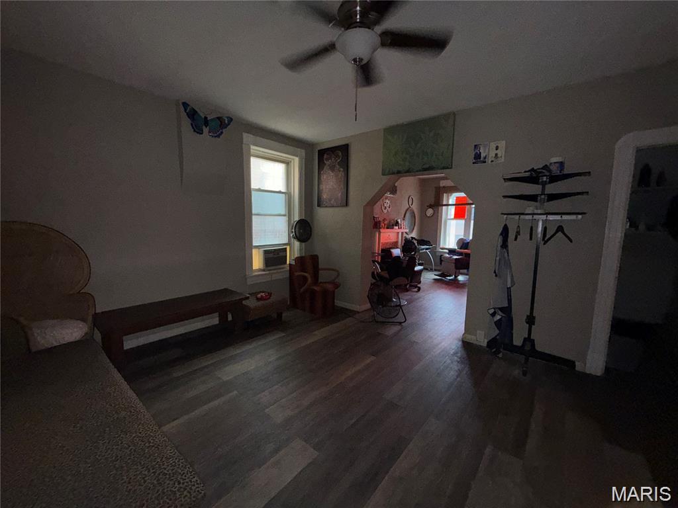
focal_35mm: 14
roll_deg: -0.9
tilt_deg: -6.3
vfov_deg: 85.7
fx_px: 274
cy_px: 254
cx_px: 339
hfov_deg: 102.1
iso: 100
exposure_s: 1/60
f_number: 2.2
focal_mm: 2.22
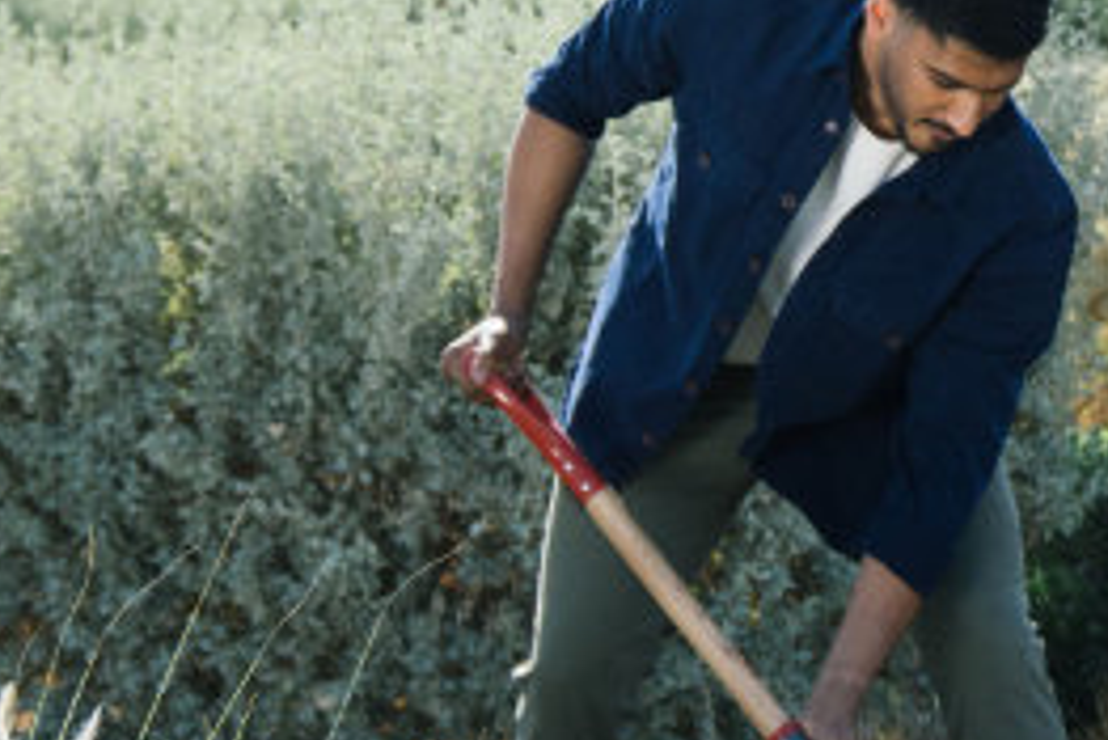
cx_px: 1861
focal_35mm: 119
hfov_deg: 15.3
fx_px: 3664
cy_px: 220
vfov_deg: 11.5
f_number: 2.8
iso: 400
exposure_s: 1/4000
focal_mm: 26
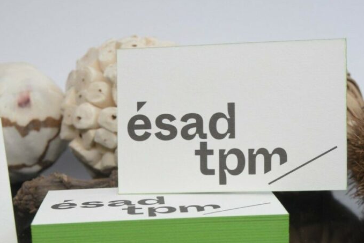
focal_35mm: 86
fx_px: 870
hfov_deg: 23.6
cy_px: 239
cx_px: 182
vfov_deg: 15.6
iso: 800
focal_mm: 38
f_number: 8
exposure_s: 1/125
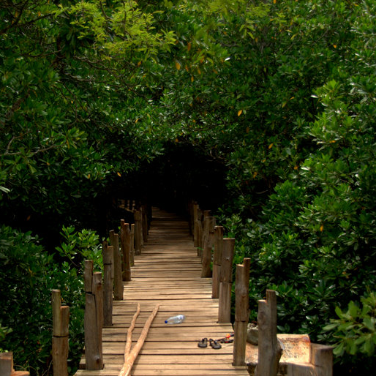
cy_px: 256
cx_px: 147
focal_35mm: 73
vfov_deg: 23.5
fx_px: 897
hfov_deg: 23.6
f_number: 4
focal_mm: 29.38
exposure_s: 1/500
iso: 100
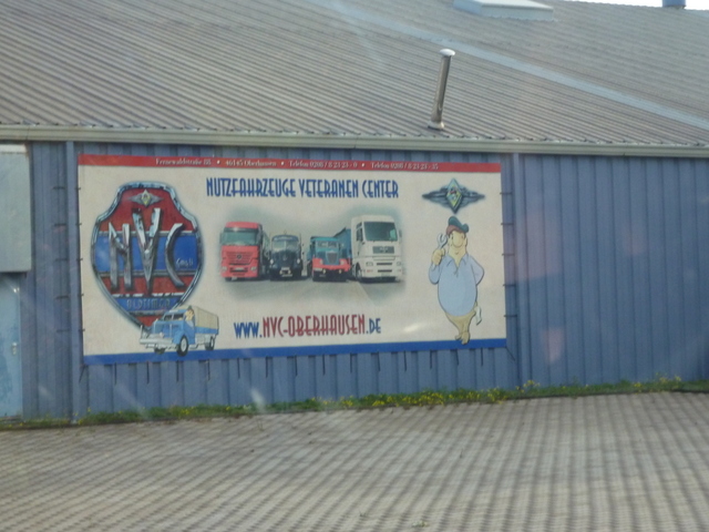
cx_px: 354
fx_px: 1966
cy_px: 266
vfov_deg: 15.4
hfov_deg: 20.4
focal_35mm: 96
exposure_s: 1/400
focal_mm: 15.8
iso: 320
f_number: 4.3
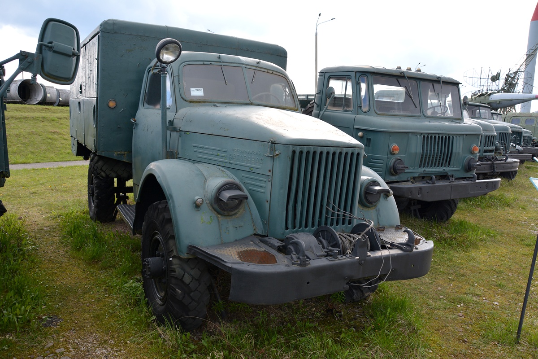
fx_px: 403
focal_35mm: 27
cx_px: 269
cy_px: 180
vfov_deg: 47.9
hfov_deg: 67.4
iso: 200
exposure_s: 1/200
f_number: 7.1
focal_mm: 18
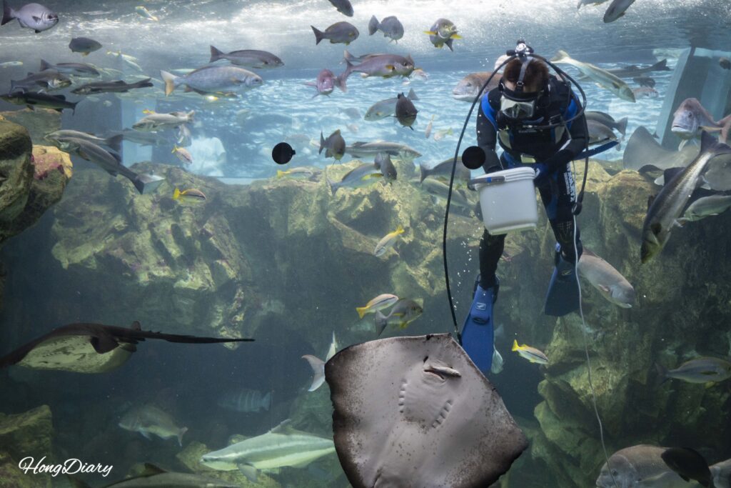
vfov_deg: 36.0
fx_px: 751
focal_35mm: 37
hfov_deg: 51.9
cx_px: 366
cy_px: 244
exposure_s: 1/160
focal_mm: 37
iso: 4000
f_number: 5.6
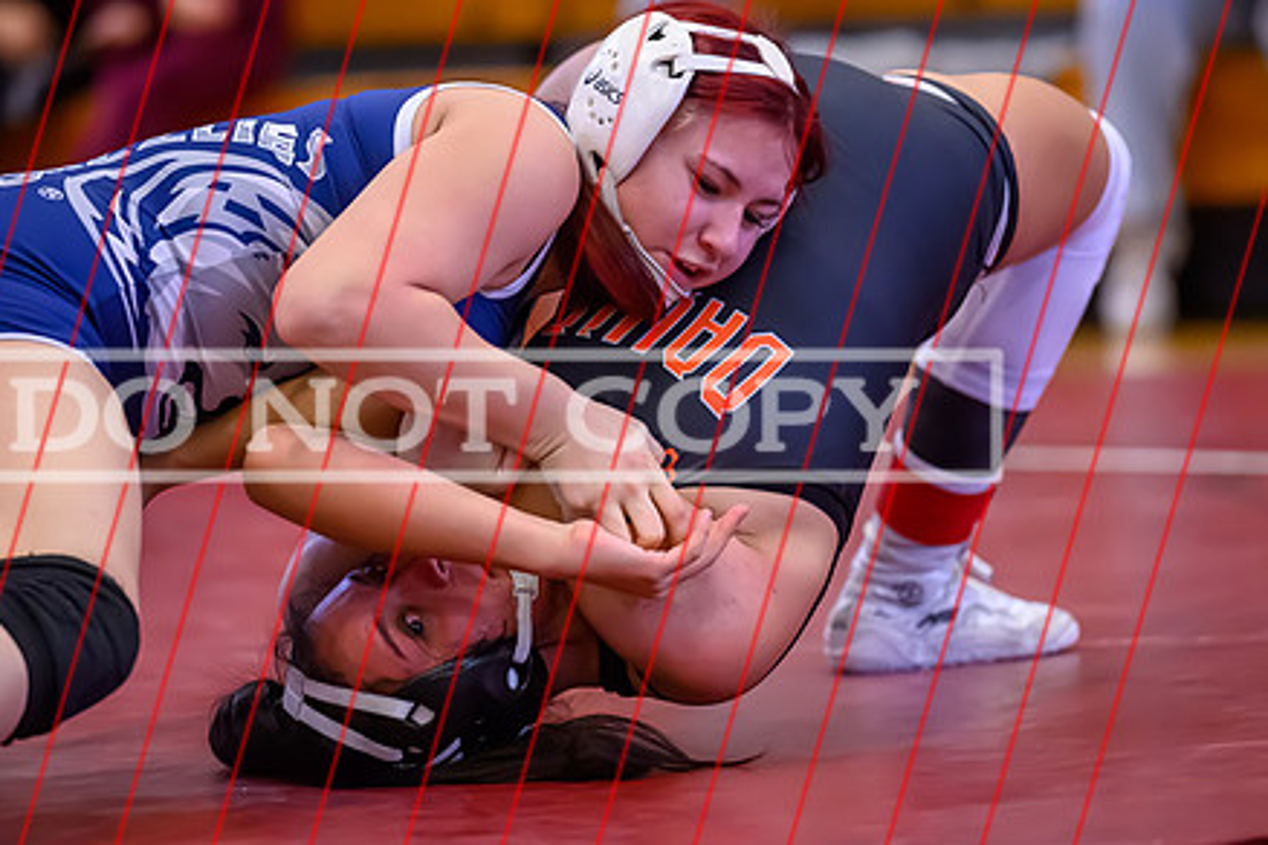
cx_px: 517
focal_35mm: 252
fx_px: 8875
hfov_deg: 8.2
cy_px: 472
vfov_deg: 5.5
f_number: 2.8
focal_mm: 175
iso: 10000
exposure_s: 1/640
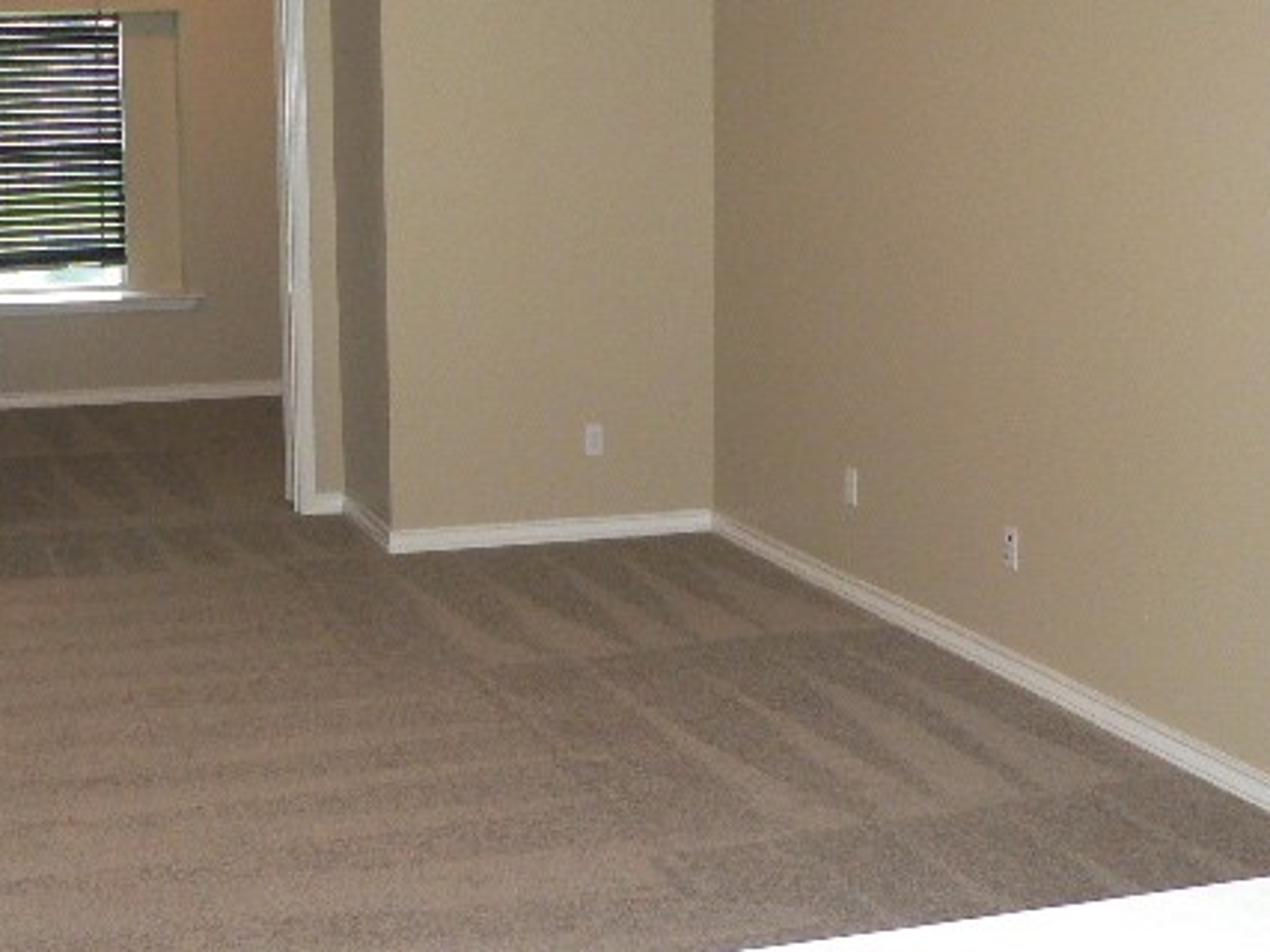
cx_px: 407
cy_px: 384
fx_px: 1981
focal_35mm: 54
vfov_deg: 27.0
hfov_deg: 35.2
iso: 400
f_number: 2.8
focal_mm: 6
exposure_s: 1/60
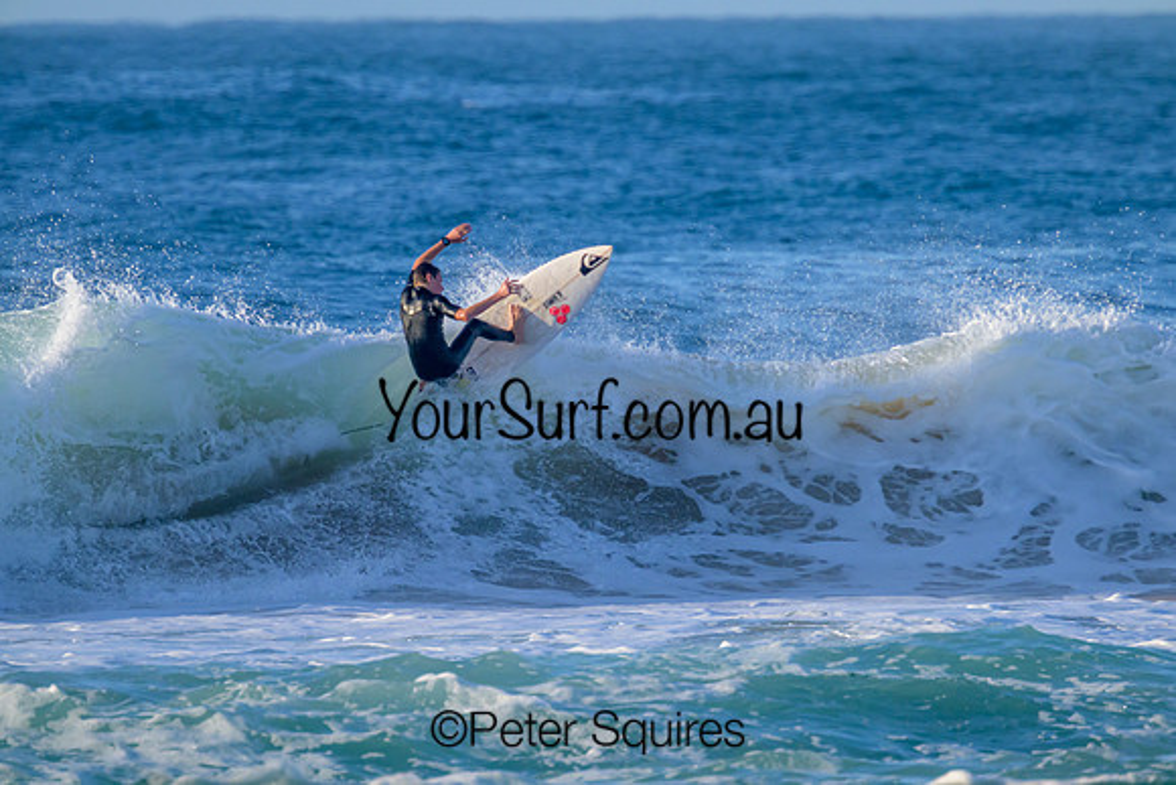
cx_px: 588
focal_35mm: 800
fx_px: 26138
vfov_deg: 1.7
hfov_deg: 2.6
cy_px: 392
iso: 2200
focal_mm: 800
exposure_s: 1/2000
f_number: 11
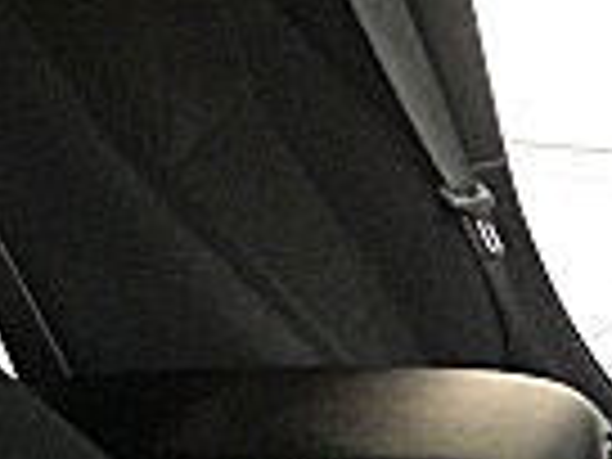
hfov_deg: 11.0
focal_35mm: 170
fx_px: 3006
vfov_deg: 8.5
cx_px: 1004
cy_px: 747
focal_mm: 6.3
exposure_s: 1/125
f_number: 2.8
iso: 400
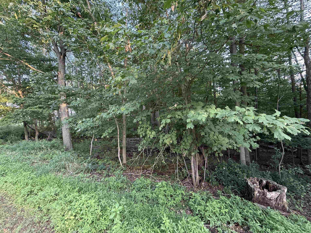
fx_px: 126
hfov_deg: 102.1
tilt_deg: -1.7
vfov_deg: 85.7
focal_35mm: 14
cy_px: 116
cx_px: 156
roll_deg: +3.8
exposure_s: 1/99
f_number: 2.2
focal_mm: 2.22
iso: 200
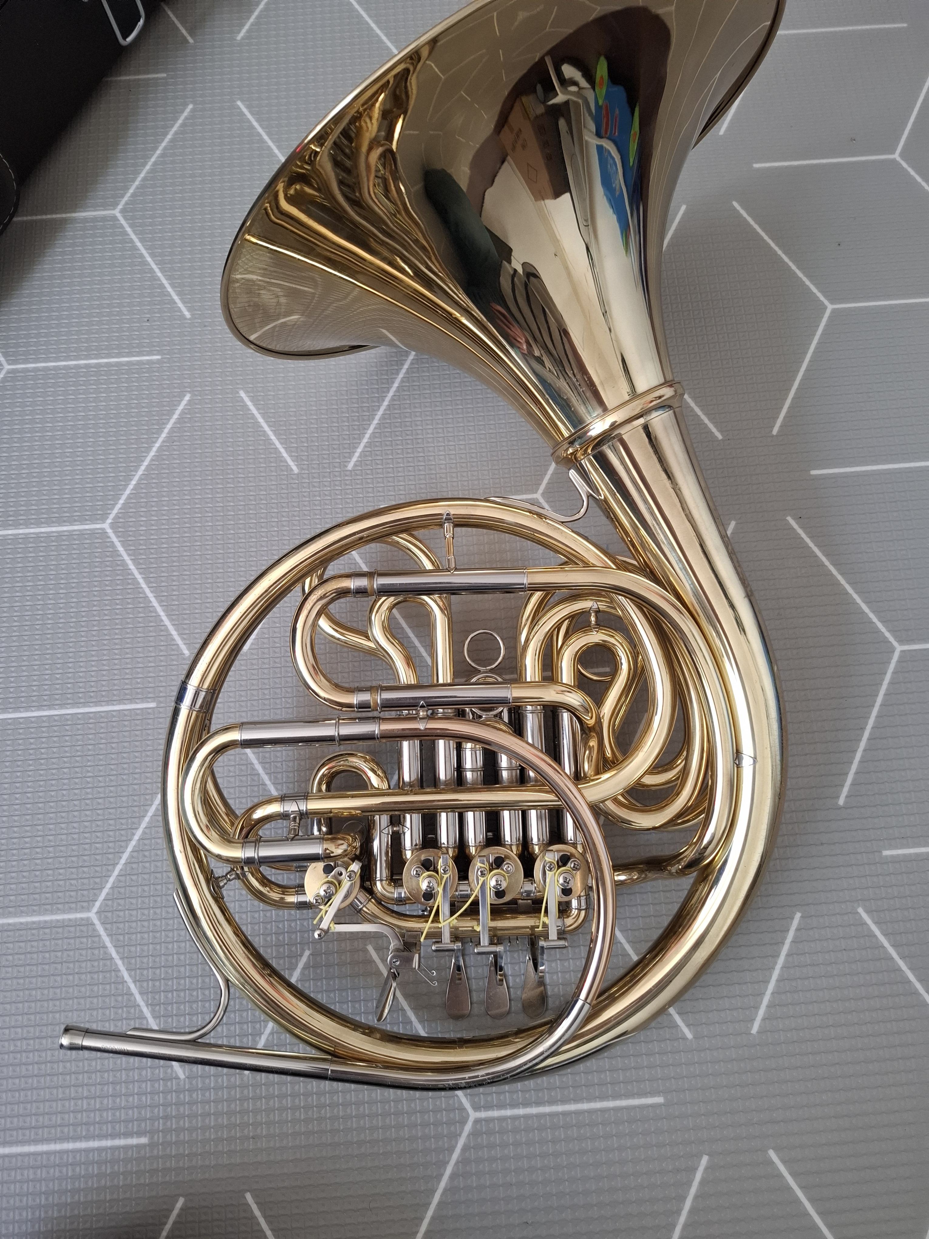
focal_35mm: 23
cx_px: 464
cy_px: 620
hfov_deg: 58.9
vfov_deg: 73.9
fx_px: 823
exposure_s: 1/120
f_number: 1.8
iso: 200
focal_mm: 5.54
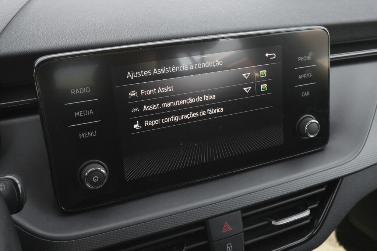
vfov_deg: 36.0
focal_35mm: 37
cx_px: 188
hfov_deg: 51.9
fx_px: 388
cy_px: 126
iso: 2000
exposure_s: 1/160
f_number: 9
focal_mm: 24.9
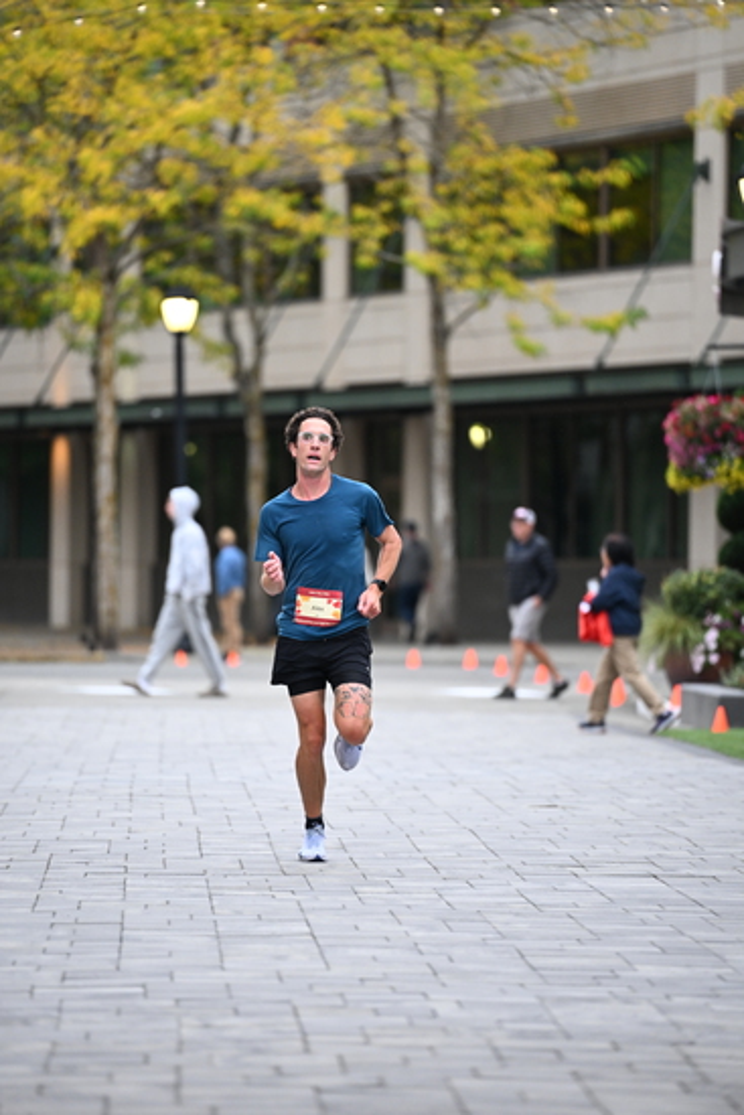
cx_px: 372
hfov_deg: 6.9
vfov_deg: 10.3
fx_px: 6196
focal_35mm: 200
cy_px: 558
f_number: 2.8
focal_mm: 200
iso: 1600
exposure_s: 1/800
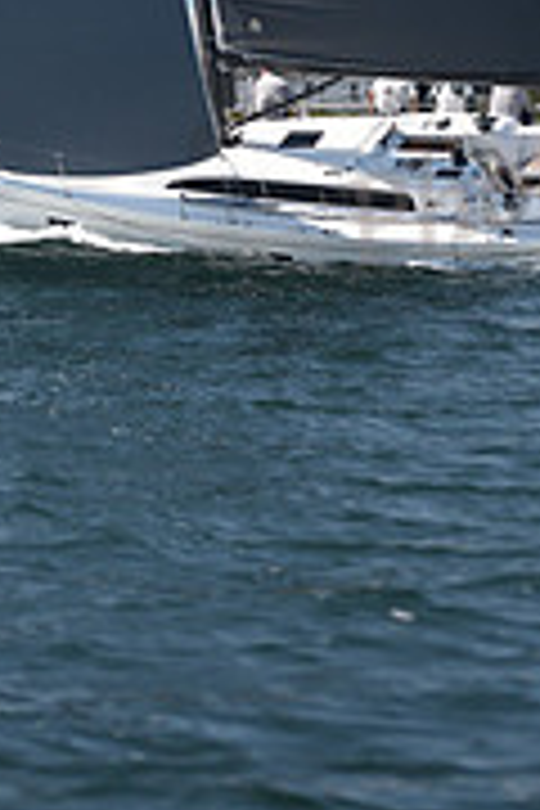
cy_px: -477
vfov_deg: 6.4
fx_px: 7109
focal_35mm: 316
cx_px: 115
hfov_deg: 4.3
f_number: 2.8
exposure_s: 1/2000
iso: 250
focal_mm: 98
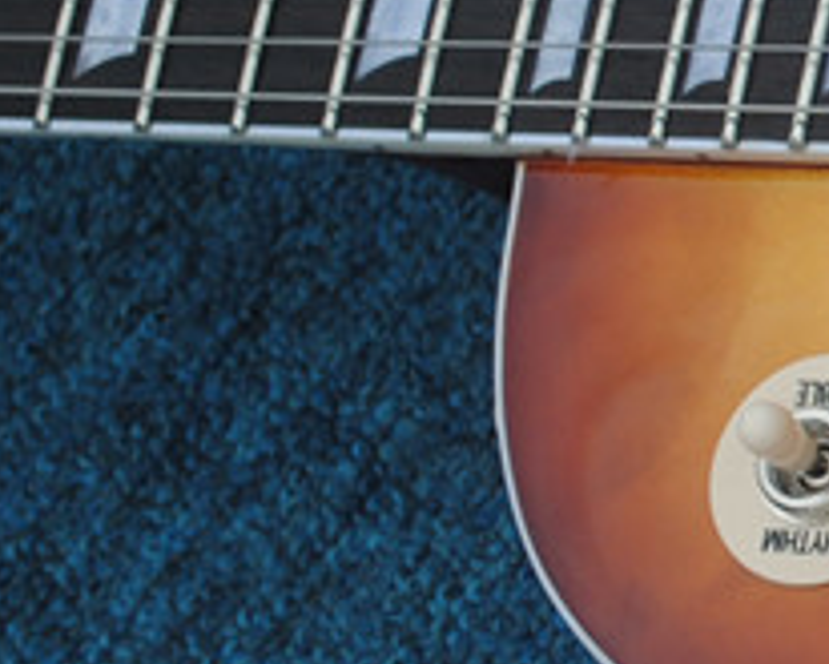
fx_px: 7045
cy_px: 207
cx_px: 1928
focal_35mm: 287
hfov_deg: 6.4
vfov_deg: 5.4
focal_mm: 42
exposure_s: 1/160
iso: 100
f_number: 6.3
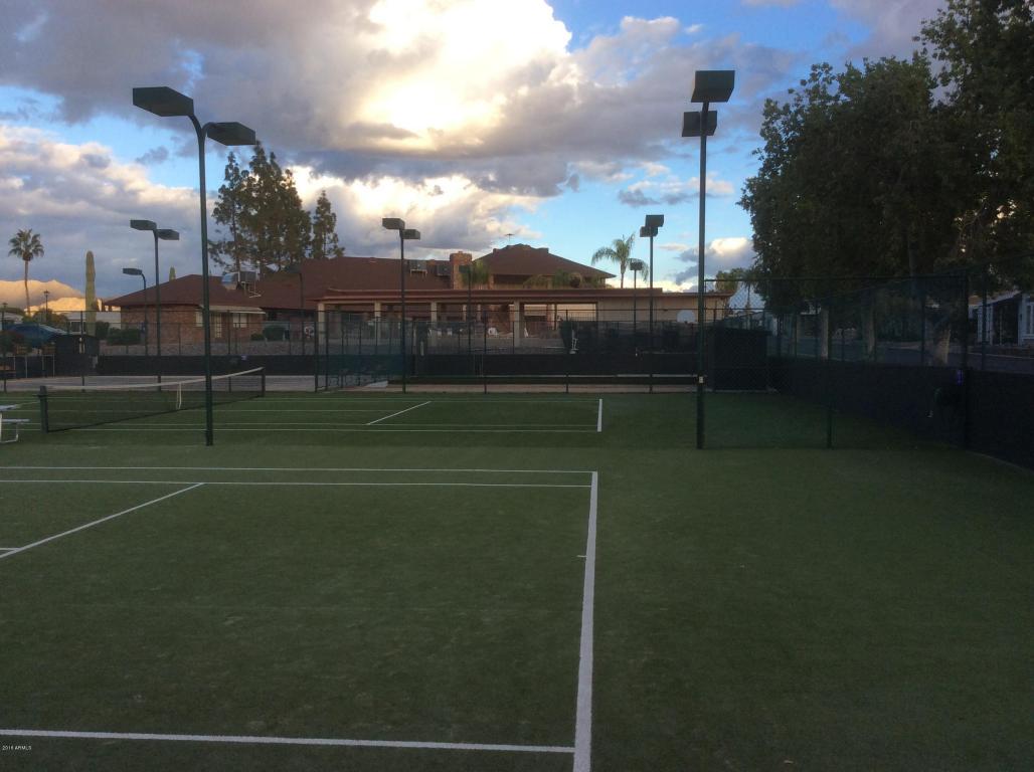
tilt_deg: -3.9
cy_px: 386
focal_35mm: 32
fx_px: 955
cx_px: 517
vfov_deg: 44.1
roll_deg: +1.8
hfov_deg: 56.9
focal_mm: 3.3
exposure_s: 1/417
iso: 32
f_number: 2.4
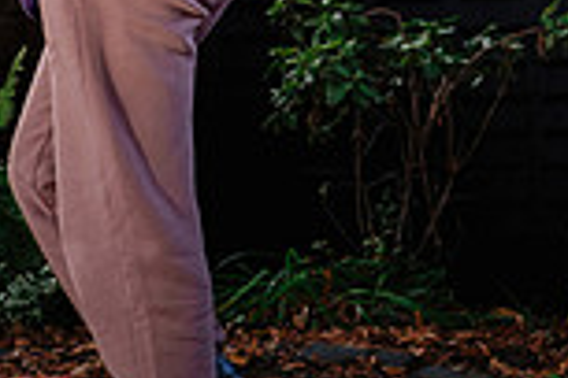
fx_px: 4481
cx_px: 824
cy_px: -254
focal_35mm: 284
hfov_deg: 7.2
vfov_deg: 4.8
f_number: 2.8
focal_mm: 50
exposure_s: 1/200
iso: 400
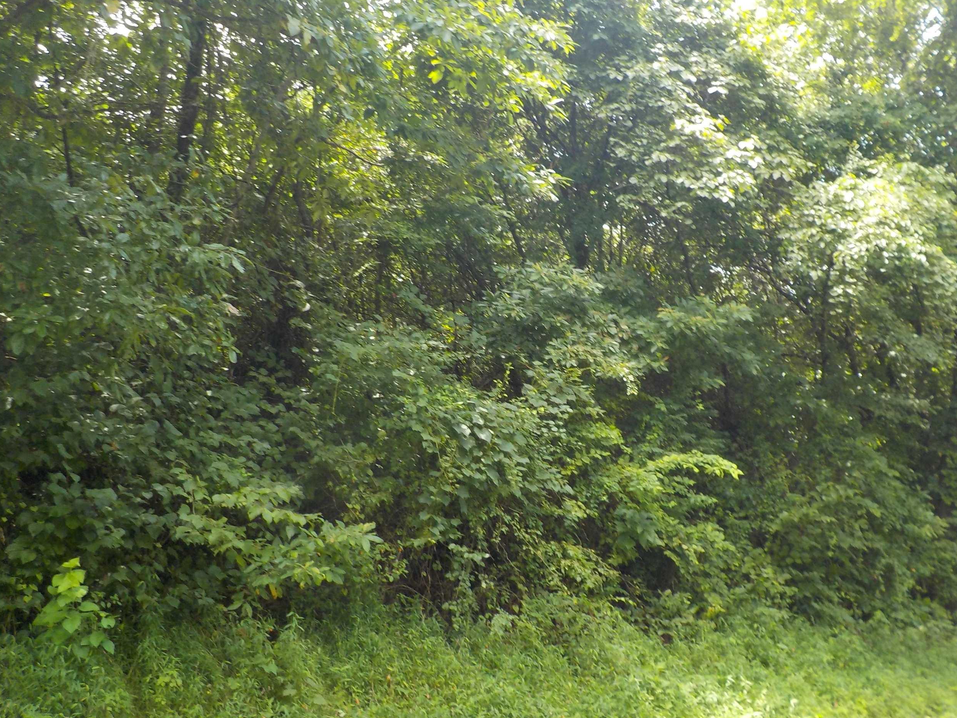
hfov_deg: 50.0
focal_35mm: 37
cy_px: 365
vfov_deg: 38.7
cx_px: 538
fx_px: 1023
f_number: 3.3
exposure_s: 1/125
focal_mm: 4.1
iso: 125
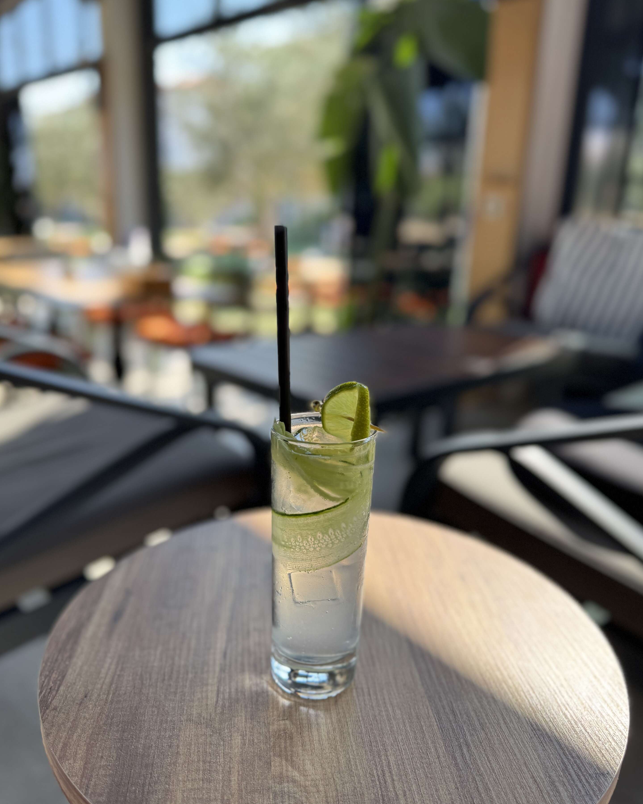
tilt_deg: -17.8
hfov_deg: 54.9
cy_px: 421
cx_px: 320
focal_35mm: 26
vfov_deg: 66.0
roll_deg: -2.2
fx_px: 618
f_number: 1.78
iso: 80
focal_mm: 6.76
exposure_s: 1/227
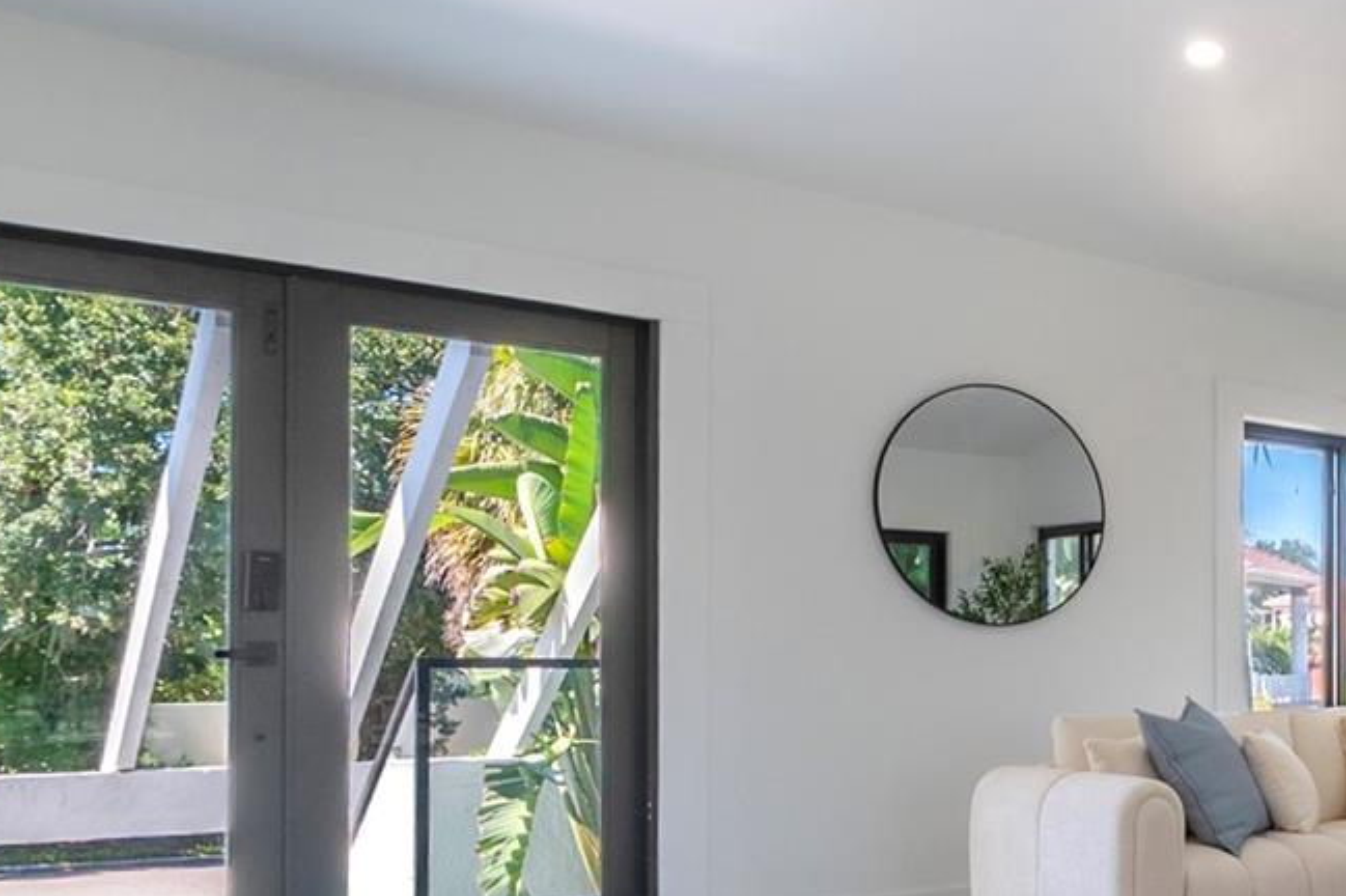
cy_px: 649
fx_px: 1383
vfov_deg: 35.3
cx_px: 1564
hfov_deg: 39.6
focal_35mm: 37
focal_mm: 10
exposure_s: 1/80
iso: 100
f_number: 8
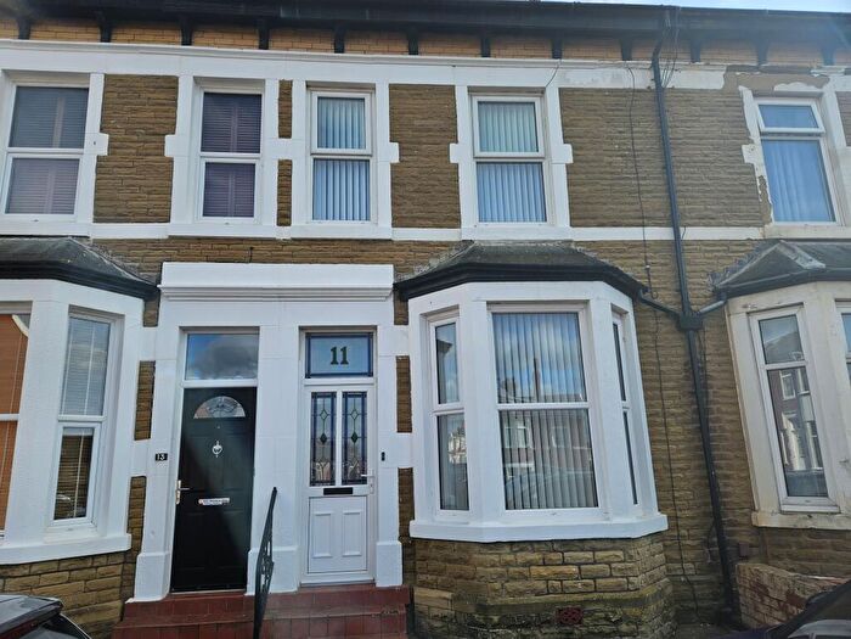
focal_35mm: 23
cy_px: 320
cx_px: 426
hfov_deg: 73.9
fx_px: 565
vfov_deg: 58.9
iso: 25
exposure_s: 1/1290
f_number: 1.8
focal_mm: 5.4
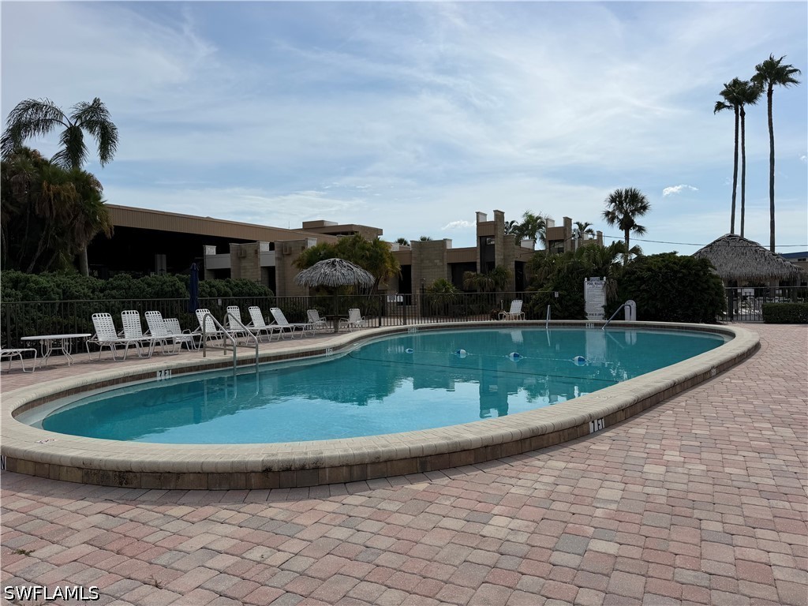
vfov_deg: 56.8
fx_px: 560
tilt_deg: -0.1
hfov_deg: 71.6
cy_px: 303
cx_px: 404
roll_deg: +1.7
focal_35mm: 24
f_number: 1.78
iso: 80
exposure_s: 1/14286
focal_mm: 6.76
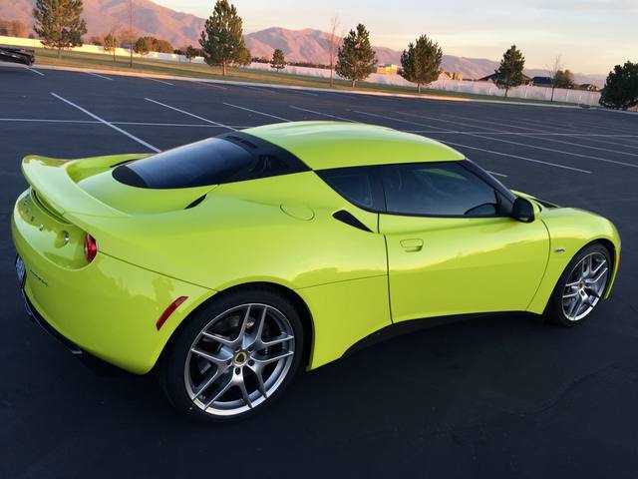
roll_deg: -4.9
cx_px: 319
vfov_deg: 48.2
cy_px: 240
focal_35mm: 29
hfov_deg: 61.7
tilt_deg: -14.9
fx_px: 534
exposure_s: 1/120
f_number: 2.2
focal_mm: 4.15
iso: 32
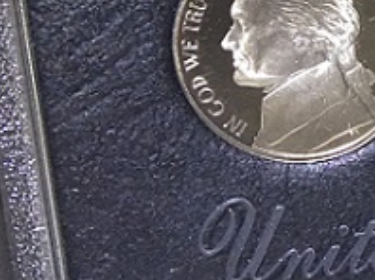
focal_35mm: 124
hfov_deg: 13.7
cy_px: -114
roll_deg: +2.6
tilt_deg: -31.4
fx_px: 1342
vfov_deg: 11.5
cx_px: 731
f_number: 2.2
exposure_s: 1/30
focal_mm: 4.15
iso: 40
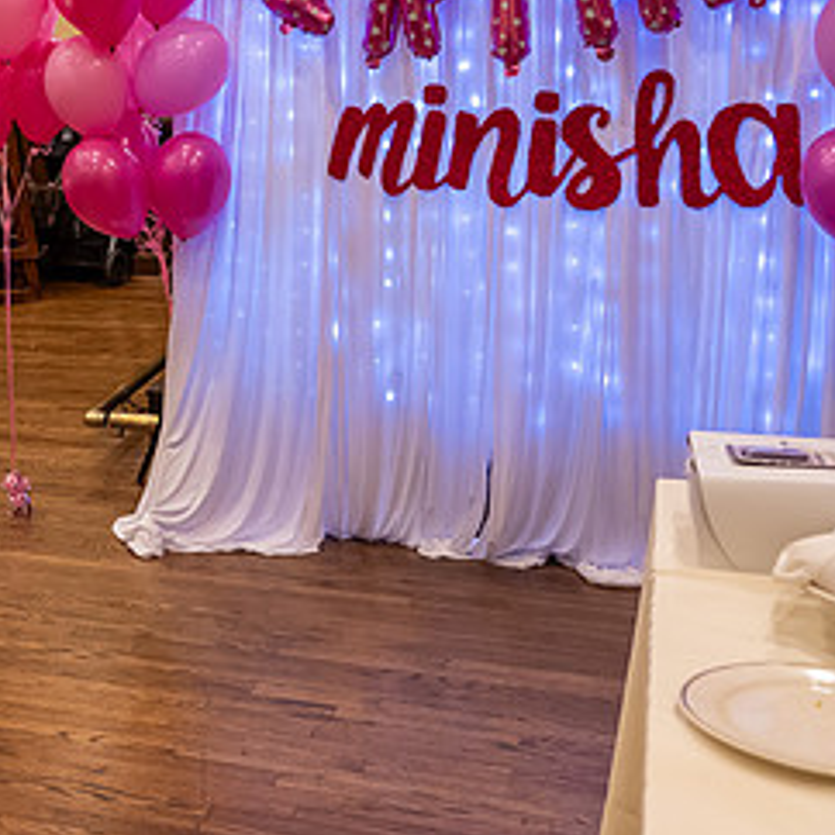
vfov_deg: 29.8
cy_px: 165
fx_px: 1528
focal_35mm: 56
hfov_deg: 27.9
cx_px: -84
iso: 1000
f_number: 2.8
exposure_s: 1/50
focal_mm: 17
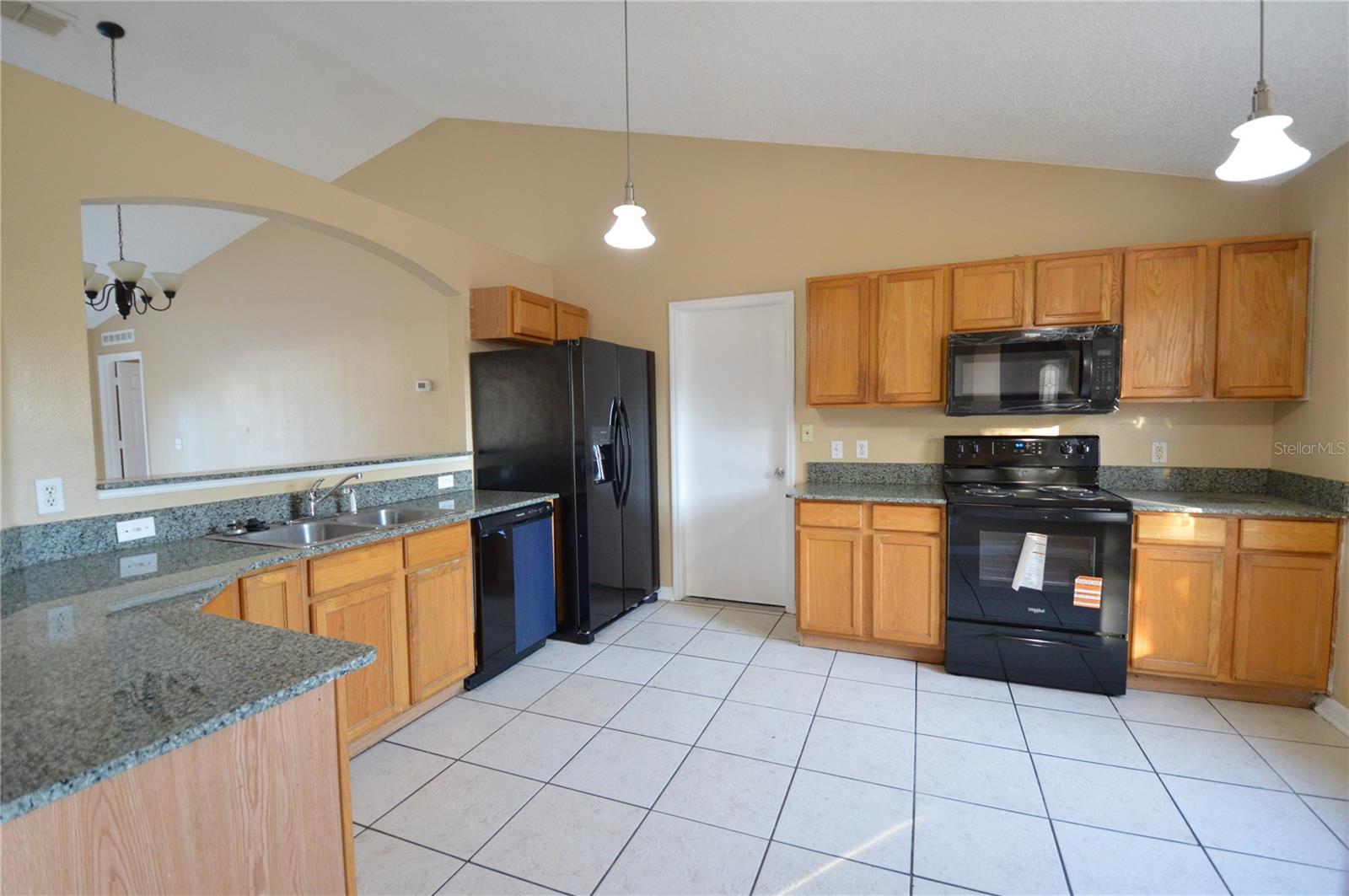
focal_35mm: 15
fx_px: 561
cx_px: 674
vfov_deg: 77.2
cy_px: 448
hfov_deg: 100.5
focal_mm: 10
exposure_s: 1/60
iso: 1100
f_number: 3.5
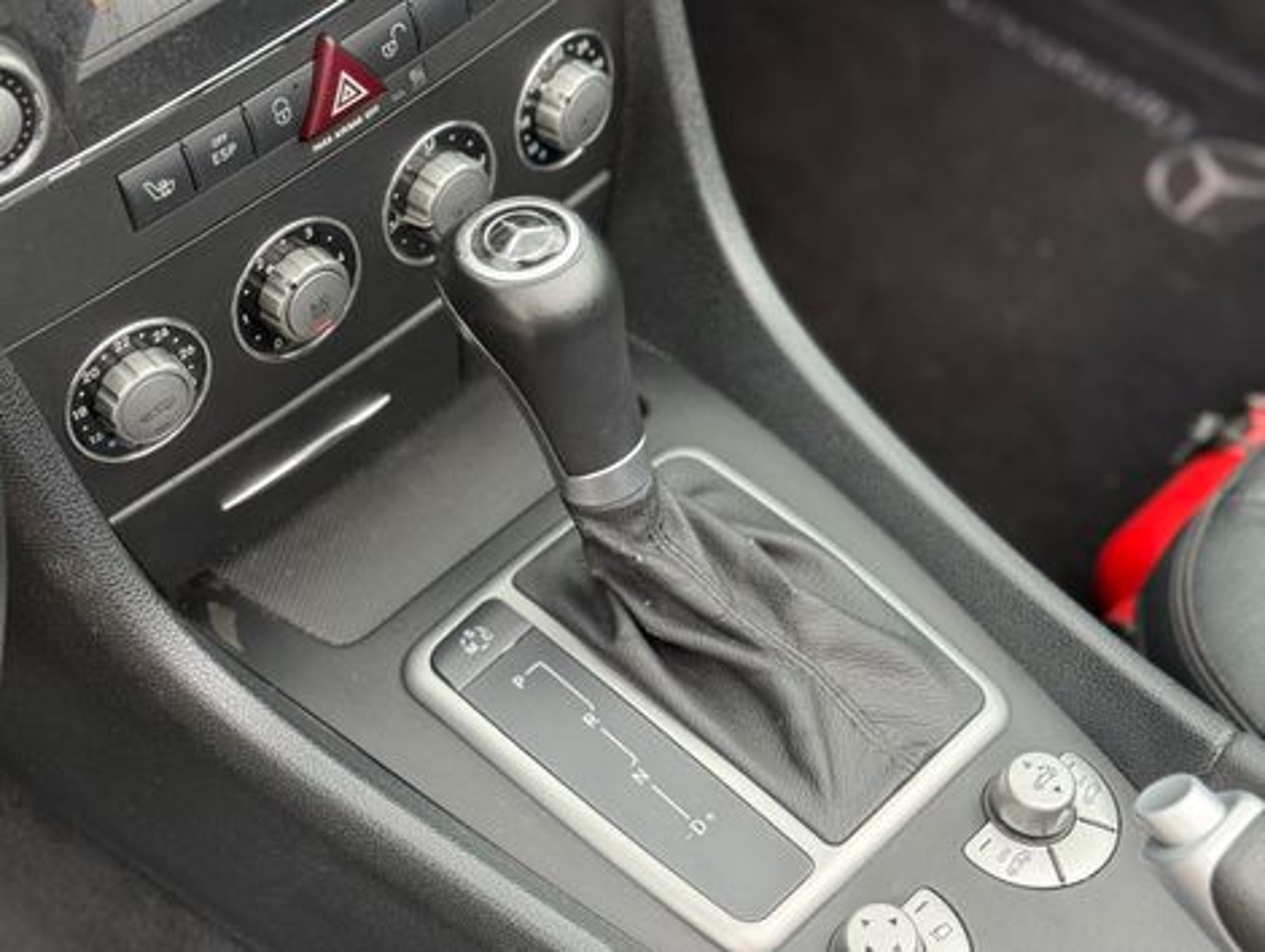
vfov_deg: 30.3
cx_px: 632
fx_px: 1757
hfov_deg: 39.6
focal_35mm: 48
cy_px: 476
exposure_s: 1/68
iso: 100
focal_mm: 6.76
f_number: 1.78
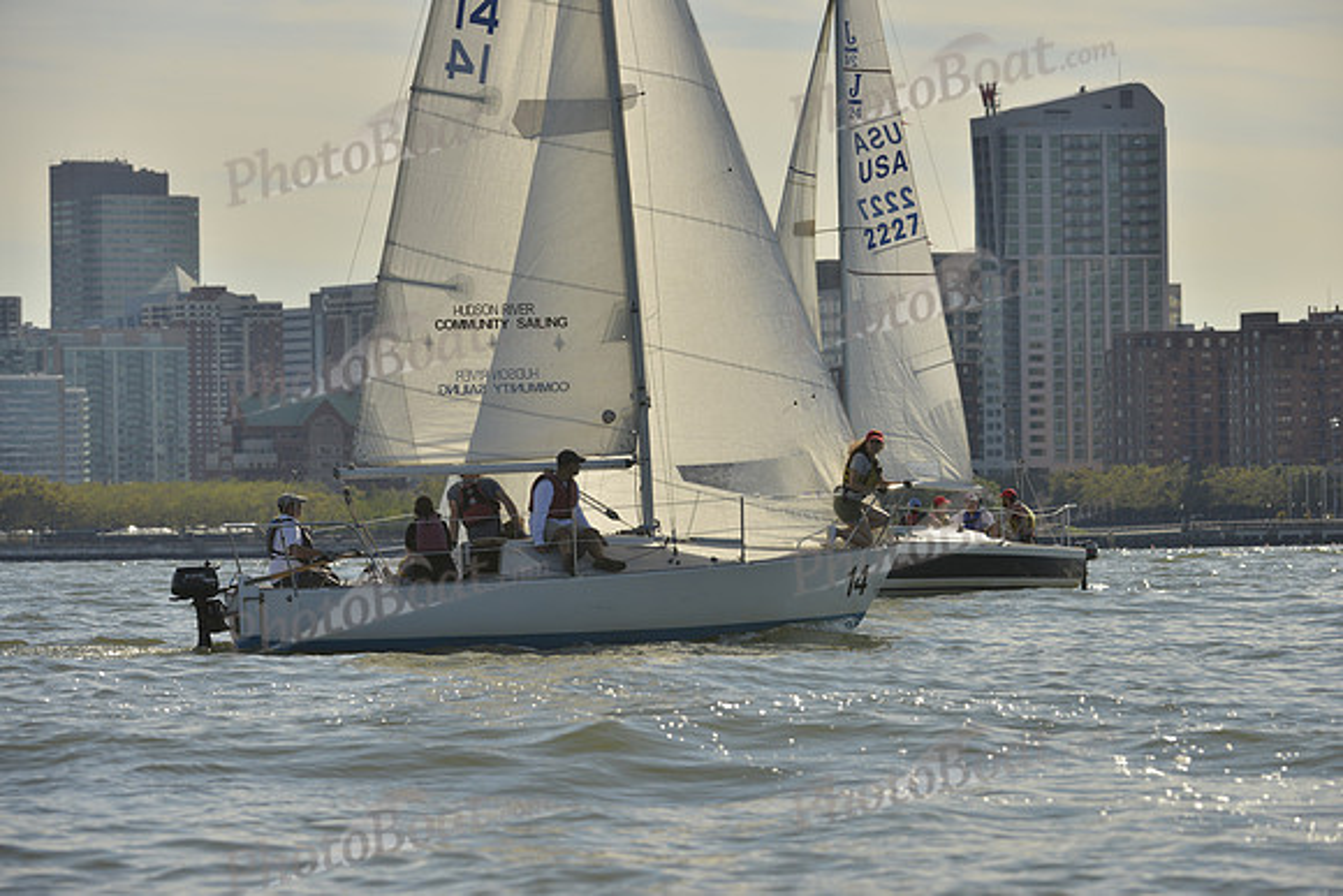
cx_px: 672
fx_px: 7463
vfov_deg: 6.9
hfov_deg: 10.3
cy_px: 448
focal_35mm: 200
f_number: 7.1
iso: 200
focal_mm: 200
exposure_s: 1/1000
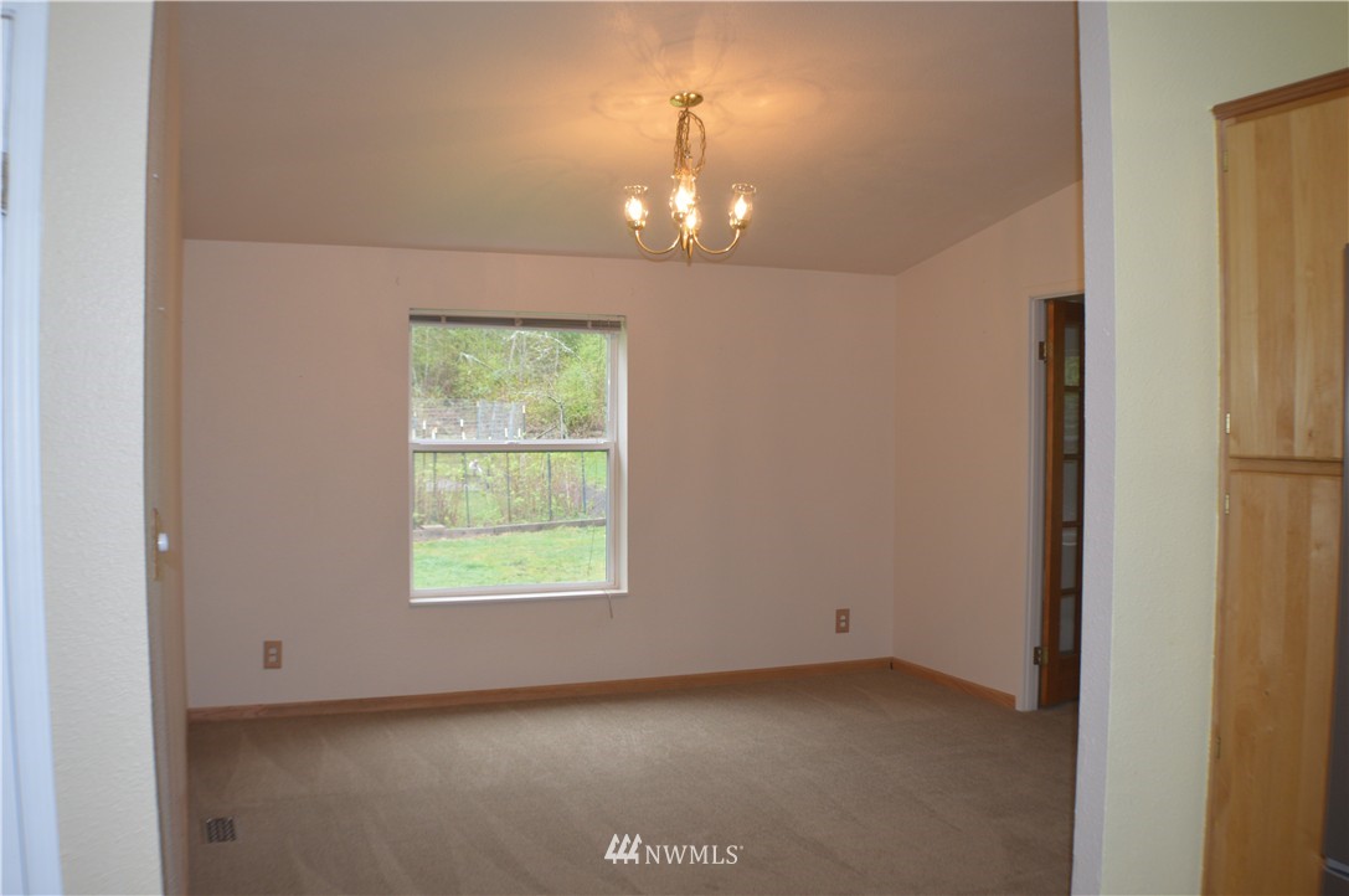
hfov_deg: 46.4
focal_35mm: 42
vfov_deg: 31.8
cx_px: 674
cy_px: 448
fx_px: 1572
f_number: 4.2
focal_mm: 28
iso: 320
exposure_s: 1/30
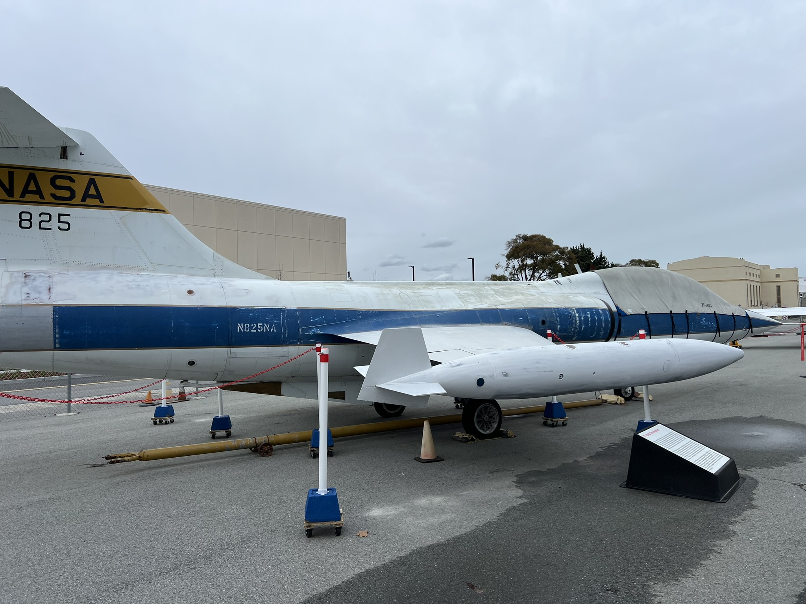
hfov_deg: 67.3
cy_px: 302
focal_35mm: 26
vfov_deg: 53.1
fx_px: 605
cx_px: 403
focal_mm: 5.7
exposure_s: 1/3704
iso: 50
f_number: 1.5
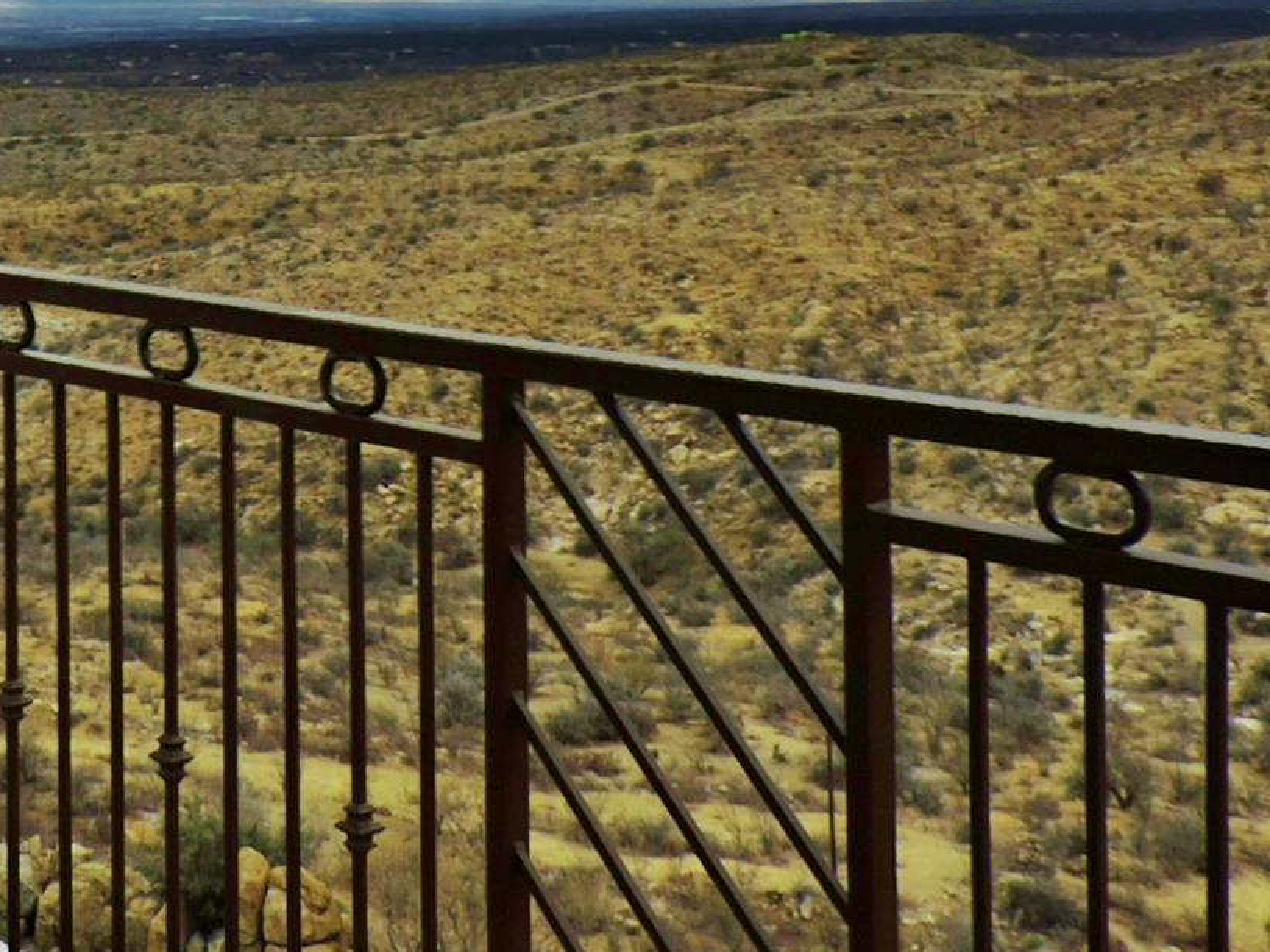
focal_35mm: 67
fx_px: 2457
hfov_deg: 27.2
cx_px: -28
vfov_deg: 20.9
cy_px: -87
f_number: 3
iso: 100
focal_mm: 4.3
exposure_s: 1/1250
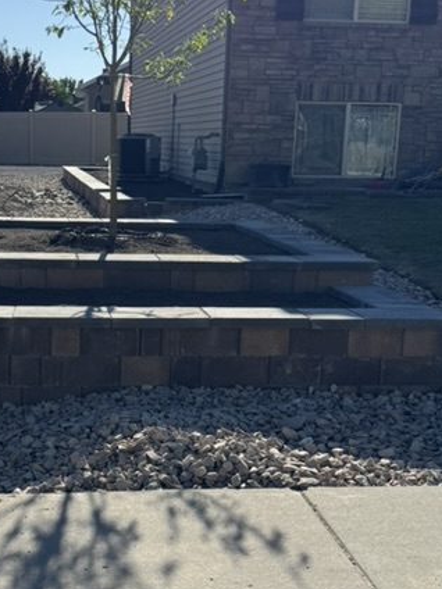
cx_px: 136
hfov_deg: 25.1
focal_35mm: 58
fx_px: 987
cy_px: 331
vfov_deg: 33.2
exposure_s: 1/4950
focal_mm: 6.76
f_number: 1.78
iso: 80
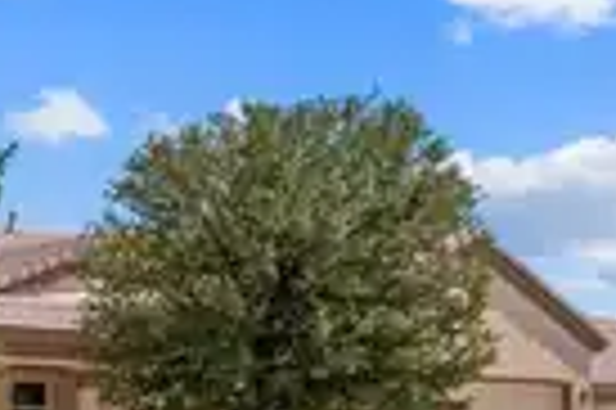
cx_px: 220
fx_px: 1248
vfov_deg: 17.9
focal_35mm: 73
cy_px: 460
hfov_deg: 27.6
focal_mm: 17
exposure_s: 1/8000
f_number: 8
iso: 400
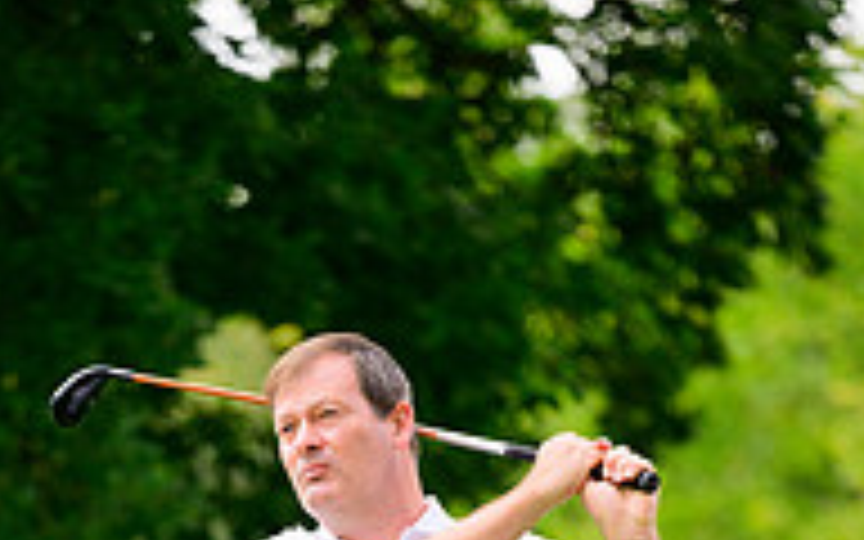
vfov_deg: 1.9
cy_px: 936
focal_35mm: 693
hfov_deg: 3.0
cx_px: 261
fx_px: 16318
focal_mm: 290
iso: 1250
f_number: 5.3
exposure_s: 1/2000
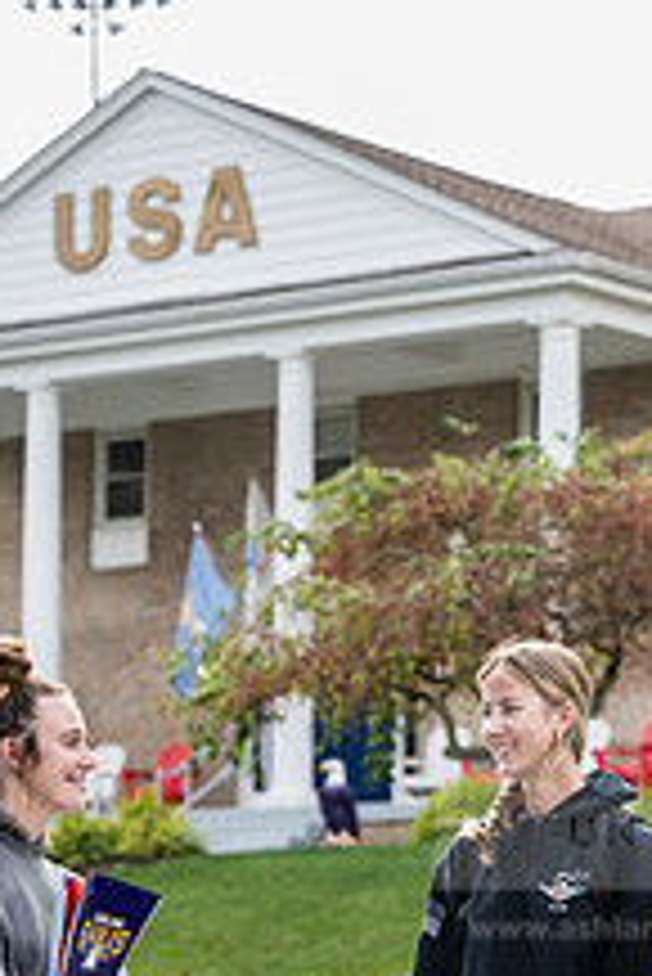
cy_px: 976
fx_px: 3933
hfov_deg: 9.5
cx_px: 364
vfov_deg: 13.9
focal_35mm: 145
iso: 200
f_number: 3.5
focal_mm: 70
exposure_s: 1/500
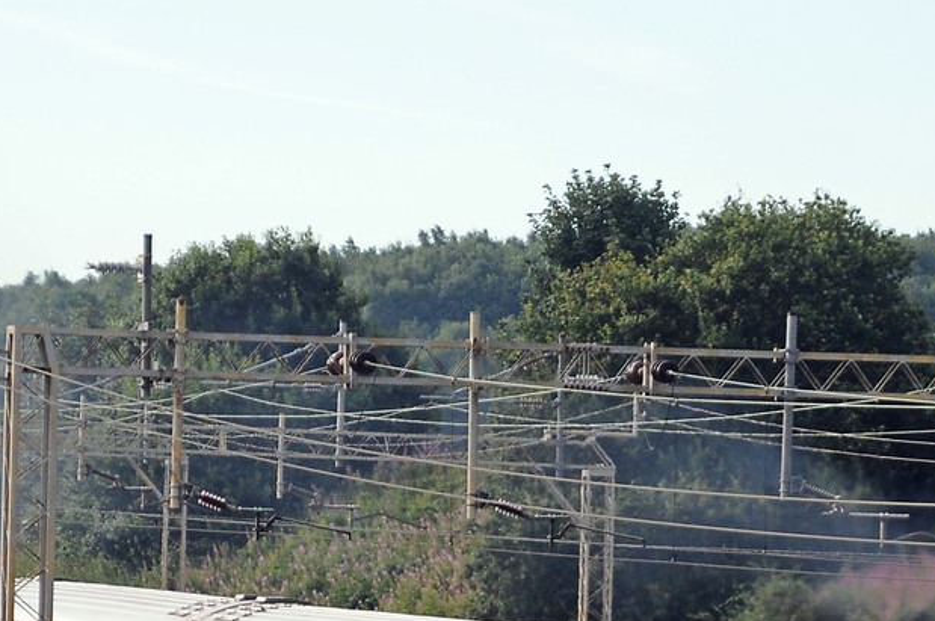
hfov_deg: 5.7
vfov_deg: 3.8
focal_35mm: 363
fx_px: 9415
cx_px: 523
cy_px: 672
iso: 400
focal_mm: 78
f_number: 5.6
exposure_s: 1/800
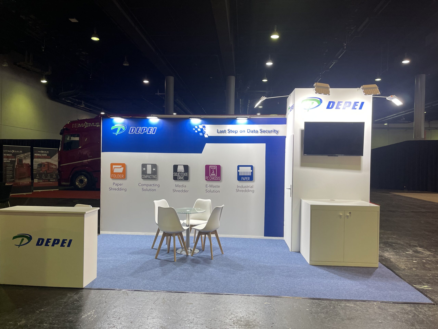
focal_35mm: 25
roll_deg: -1.3
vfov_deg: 54.9
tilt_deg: -1.1
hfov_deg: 69.4
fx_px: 316
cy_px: 164
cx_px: 219
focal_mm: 5.1
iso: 100
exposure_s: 1/100
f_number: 1.6
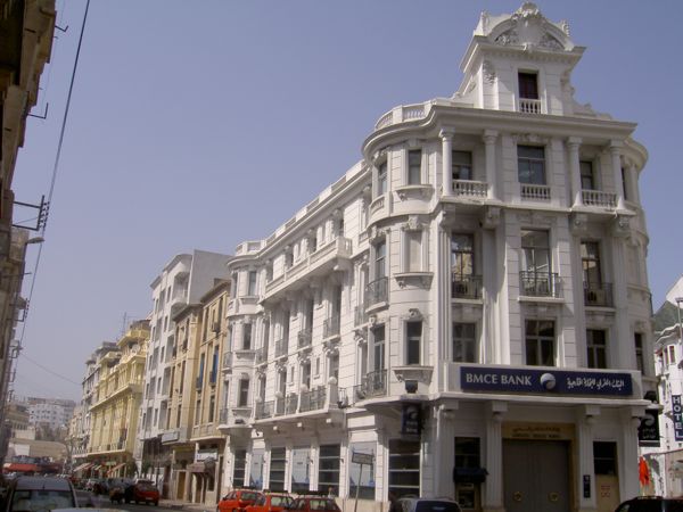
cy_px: 256
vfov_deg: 41.8
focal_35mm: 34
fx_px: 671
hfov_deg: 54.0
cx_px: 342
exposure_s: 1/800
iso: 50
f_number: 4.7
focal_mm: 5.6
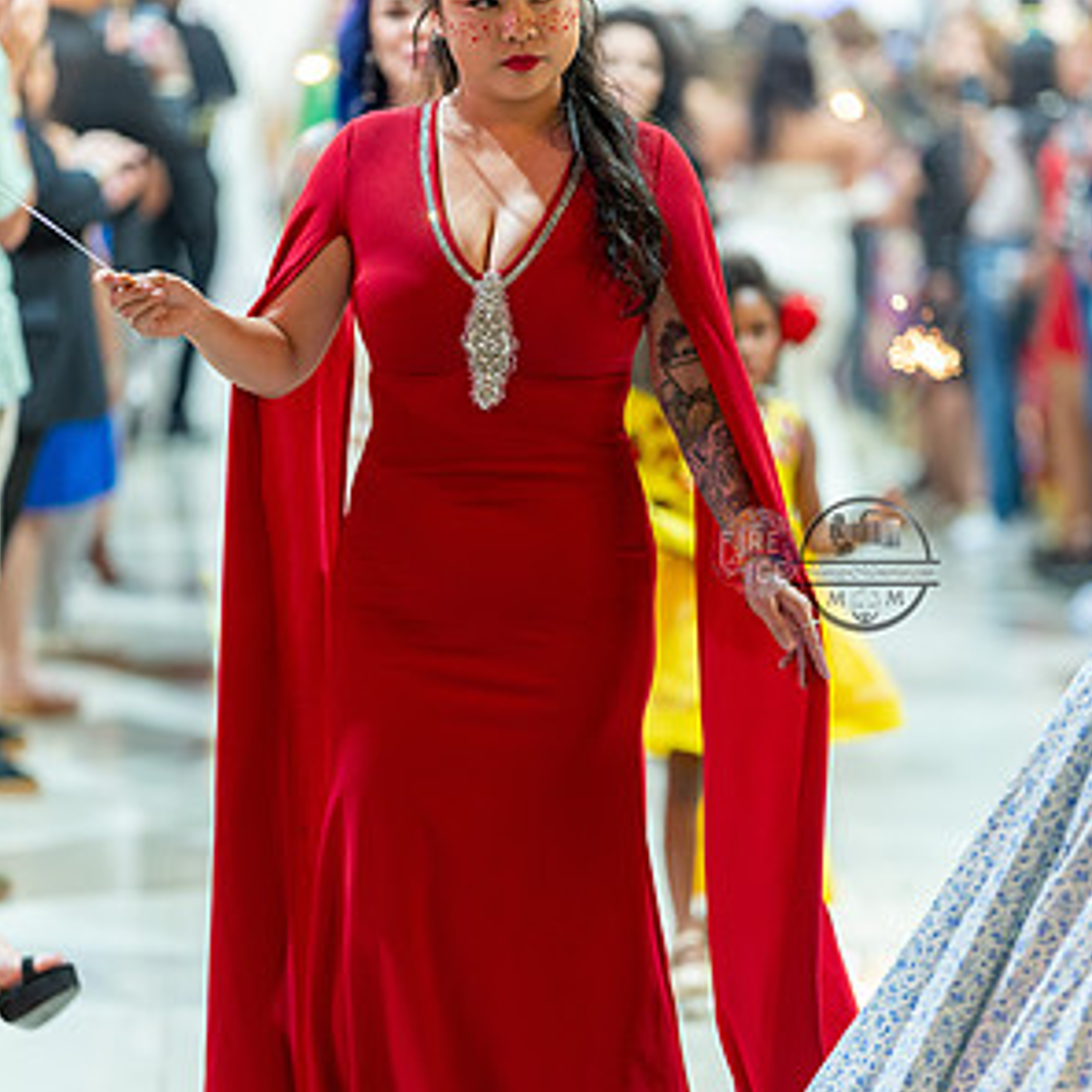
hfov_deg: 15.8
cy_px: 564
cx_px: 550
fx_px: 3926
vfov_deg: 15.8
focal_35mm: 110
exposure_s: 1/160
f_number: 1.4
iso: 800
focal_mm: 85
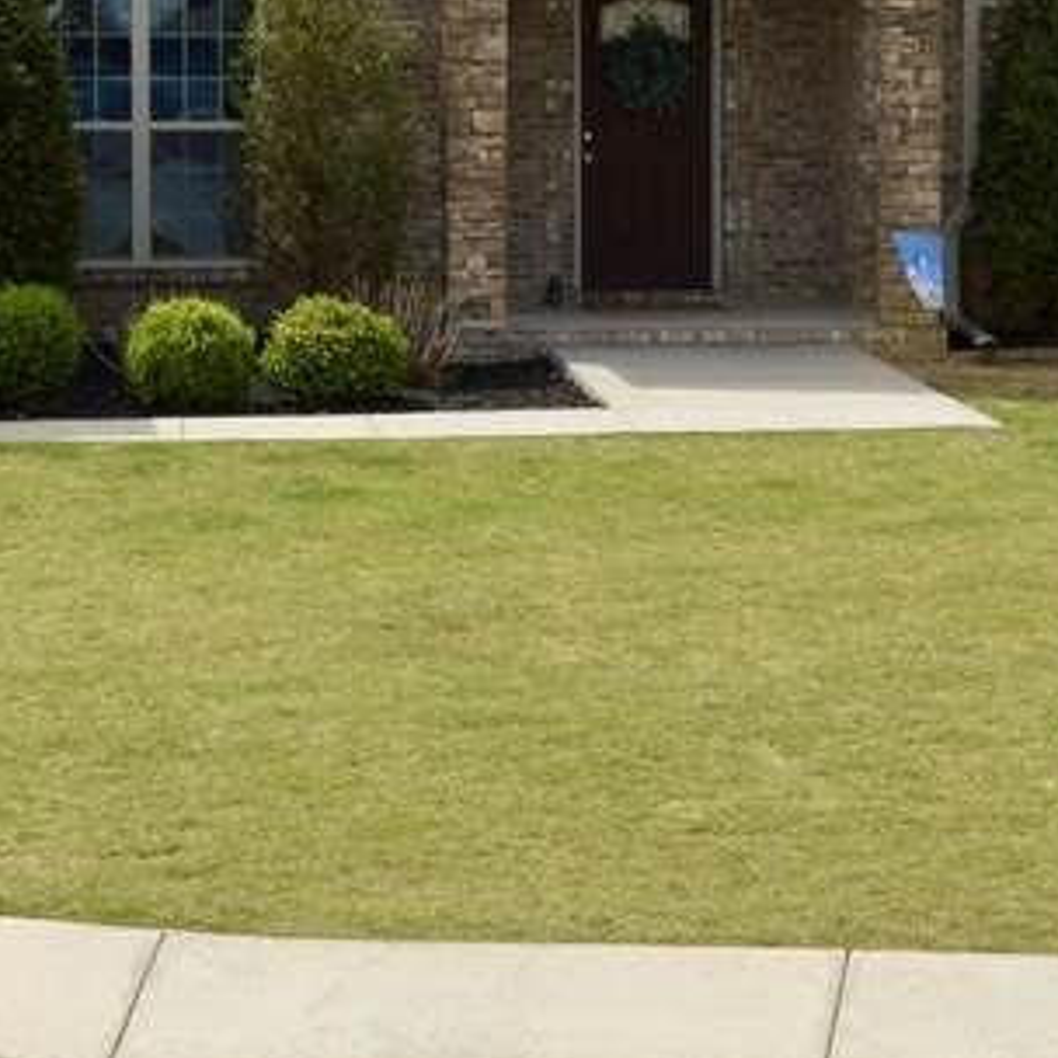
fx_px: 4080
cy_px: 141
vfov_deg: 14.6
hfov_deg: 14.7
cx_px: 268
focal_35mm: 118
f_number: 10
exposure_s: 1/200
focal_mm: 22
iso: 100
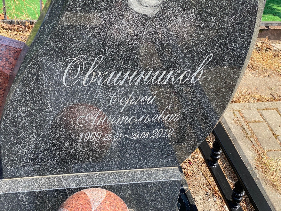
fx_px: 422
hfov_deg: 36.8
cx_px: 140
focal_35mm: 52
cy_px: 106
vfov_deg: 28.0
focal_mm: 6
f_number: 2
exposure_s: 1/527
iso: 20
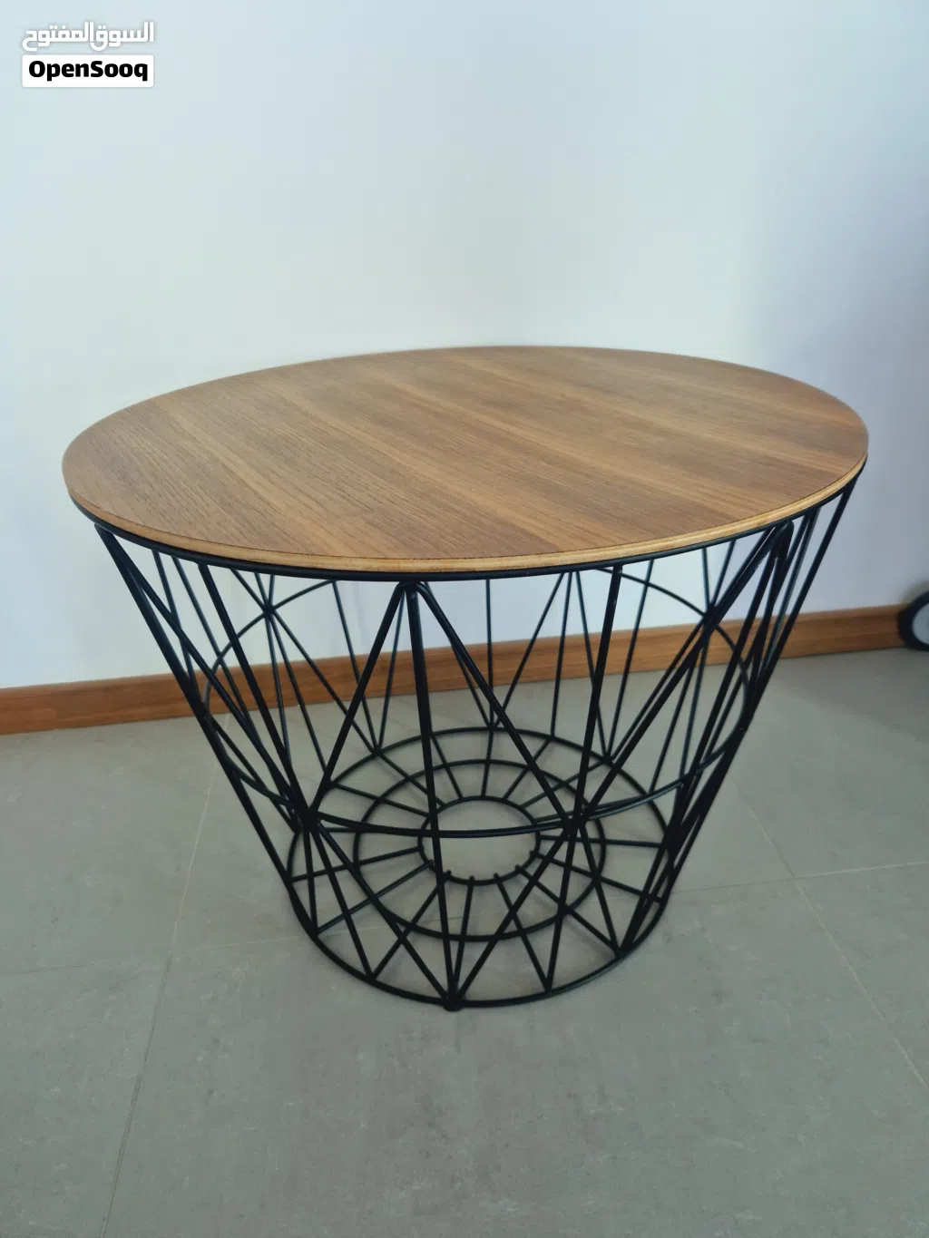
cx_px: 464
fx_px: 823
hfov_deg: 58.9
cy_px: 619
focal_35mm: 23
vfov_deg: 73.9
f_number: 1.8
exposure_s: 1/100
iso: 320
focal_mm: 5.4
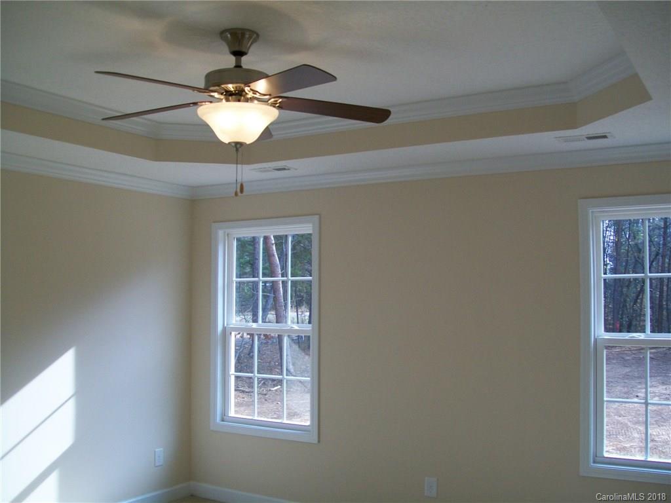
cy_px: 252
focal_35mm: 36
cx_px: 336
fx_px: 698
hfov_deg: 51.4
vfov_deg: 39.7
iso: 64
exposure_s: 1/125
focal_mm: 6
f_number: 2.7
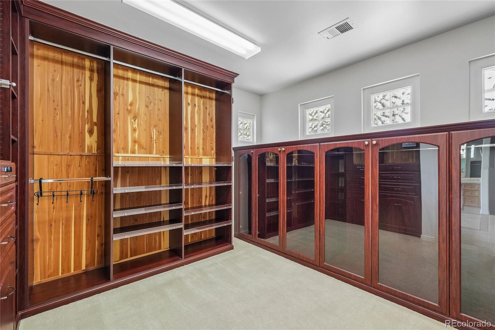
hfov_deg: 100.4
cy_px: 165
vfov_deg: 77.3
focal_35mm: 15
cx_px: 248
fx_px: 206
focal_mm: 10
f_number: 8
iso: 800
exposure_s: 1/8
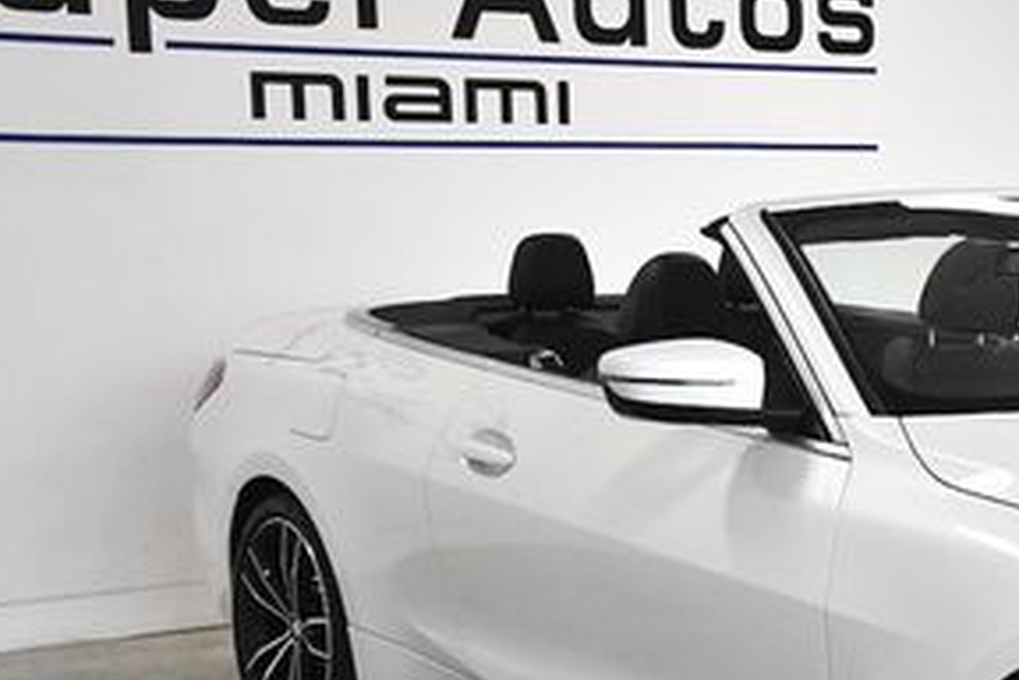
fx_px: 2264
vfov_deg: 16.9
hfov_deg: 23.8
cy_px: 529
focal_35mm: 80
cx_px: 1111
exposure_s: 1/2000
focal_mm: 24
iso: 2500
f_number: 4.5
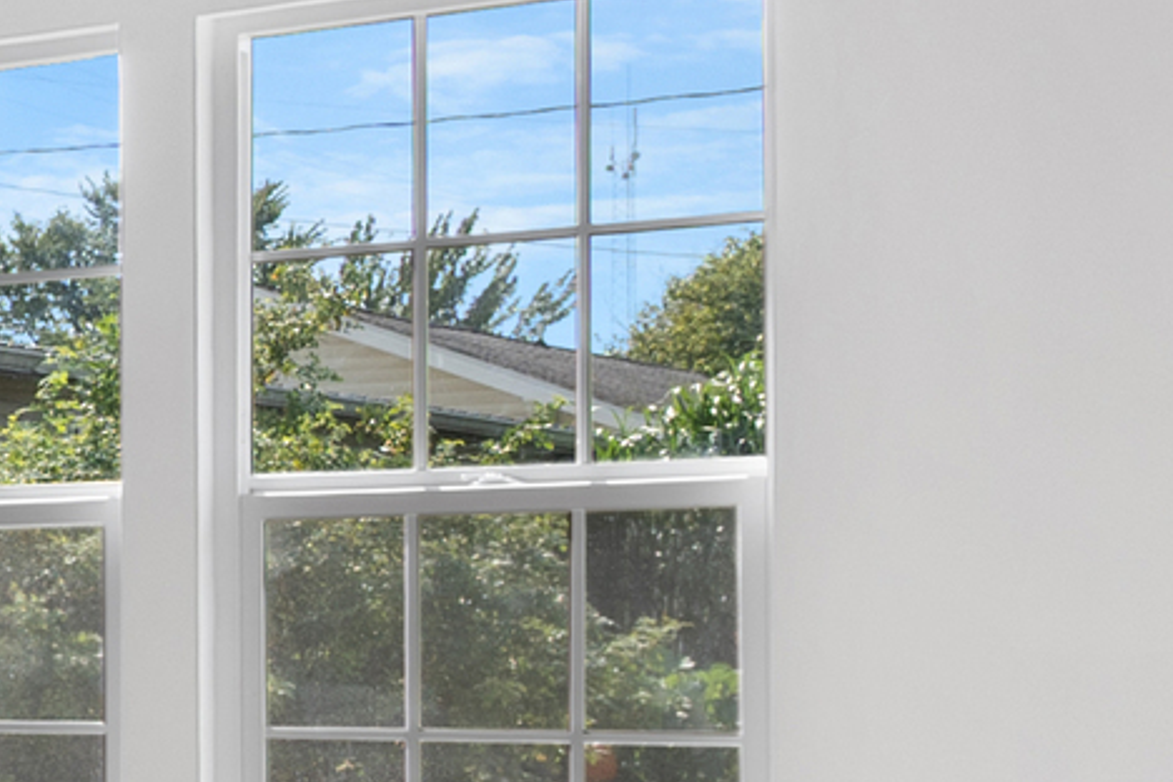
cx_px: -1865
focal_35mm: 105
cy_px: 699
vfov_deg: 12.9
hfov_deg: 13.0
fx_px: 3421
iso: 800
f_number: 9
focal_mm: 16
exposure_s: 1/15
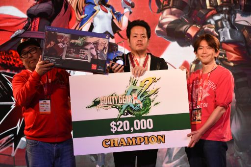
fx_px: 432
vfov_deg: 21.9
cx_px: 126
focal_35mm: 62
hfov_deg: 32.4
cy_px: 84
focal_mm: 62
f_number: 2.8
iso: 1250
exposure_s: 1/640
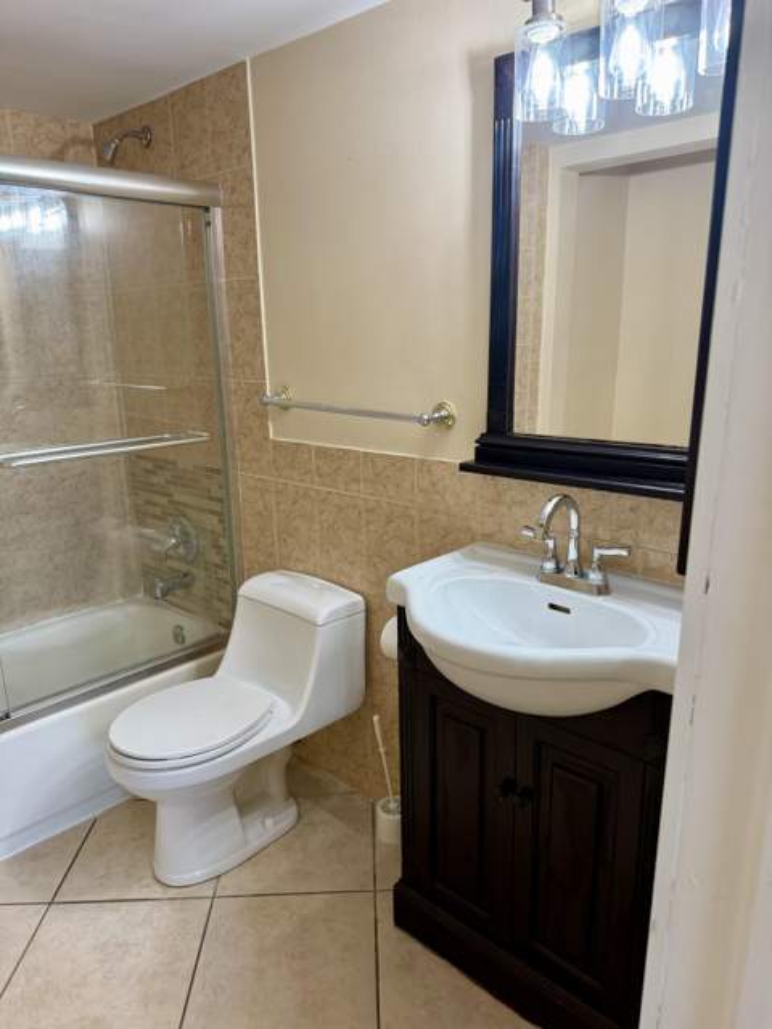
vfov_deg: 71.6
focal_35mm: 24
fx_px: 714
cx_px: 386
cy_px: 514
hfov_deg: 56.8
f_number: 1.78
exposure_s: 1/120
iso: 160
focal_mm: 6.76
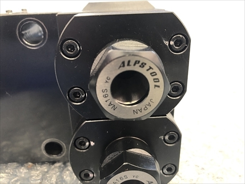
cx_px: 122
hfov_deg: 63.4
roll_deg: +0.9
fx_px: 198
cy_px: 92
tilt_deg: -38.5
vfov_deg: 49.7
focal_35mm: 28
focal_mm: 3.99
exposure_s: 1/15
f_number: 1.8
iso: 64
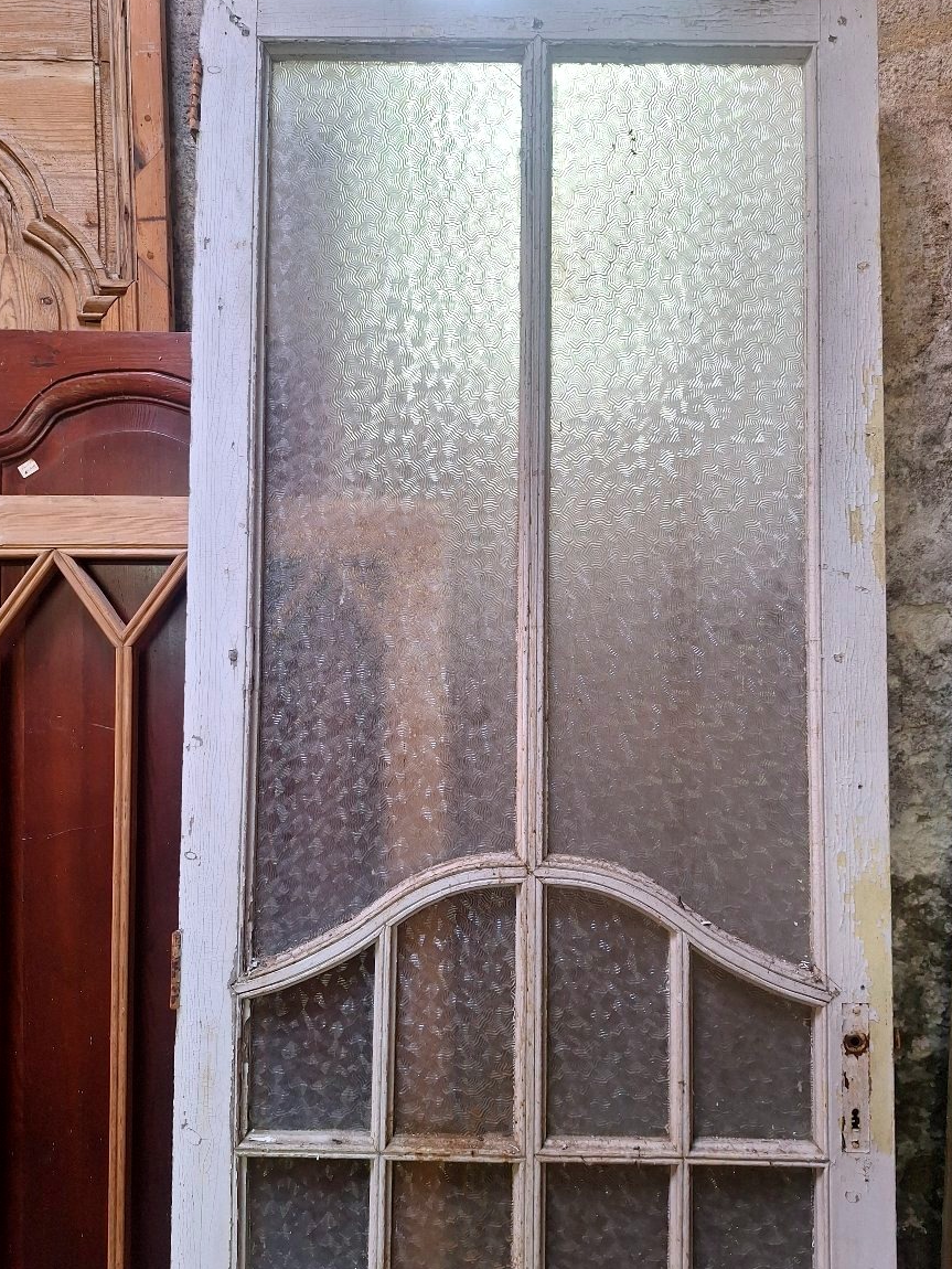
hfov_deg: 56.8
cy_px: 628
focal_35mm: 24
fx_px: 880
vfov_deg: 71.6
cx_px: 486
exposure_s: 1/50
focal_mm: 5.54
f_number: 1.8
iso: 64
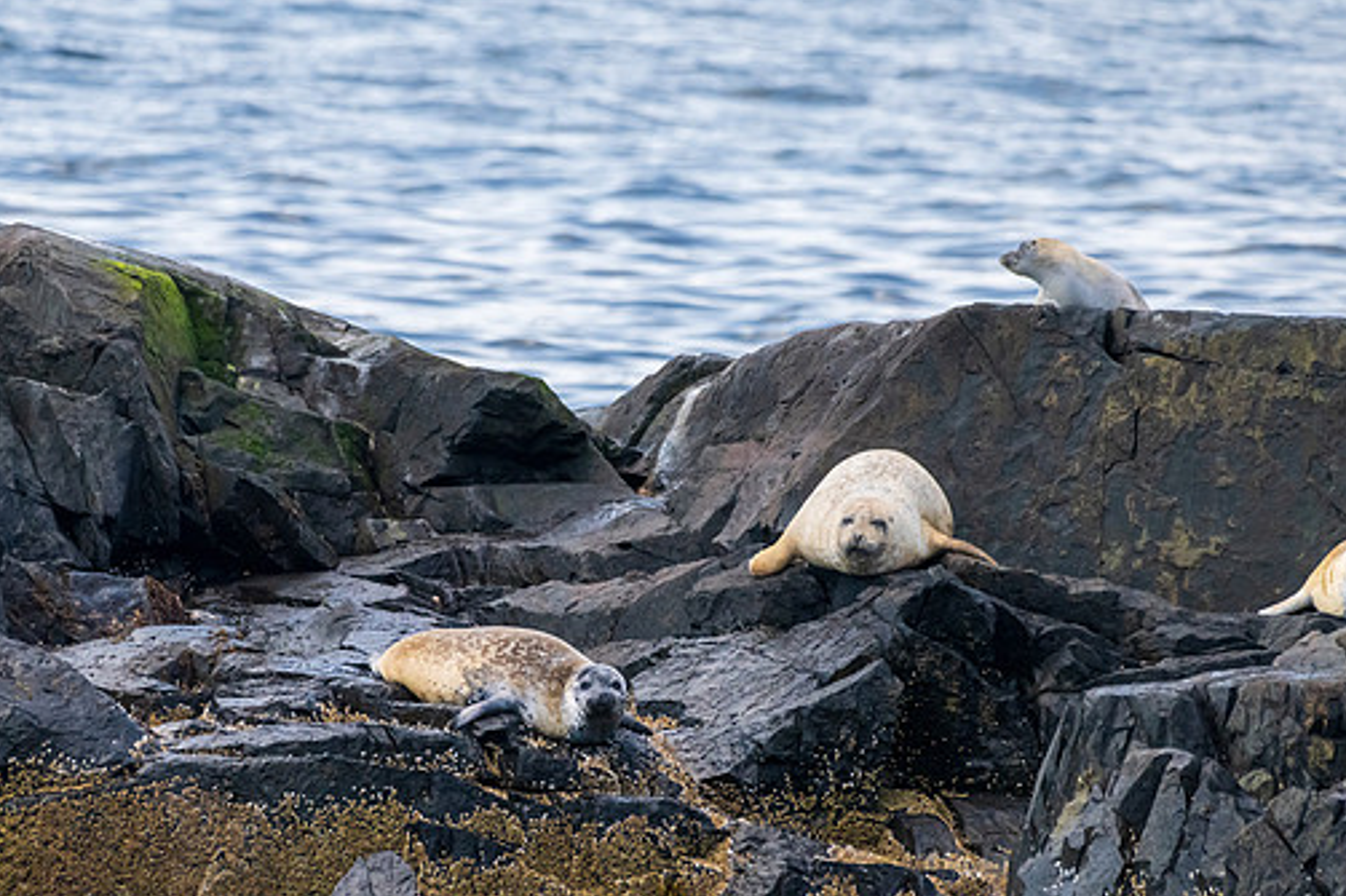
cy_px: 493
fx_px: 21565
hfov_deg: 3.6
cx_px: 594
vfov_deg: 2.4
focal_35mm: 577
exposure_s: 1/4000
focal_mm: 500
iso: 3600
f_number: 8
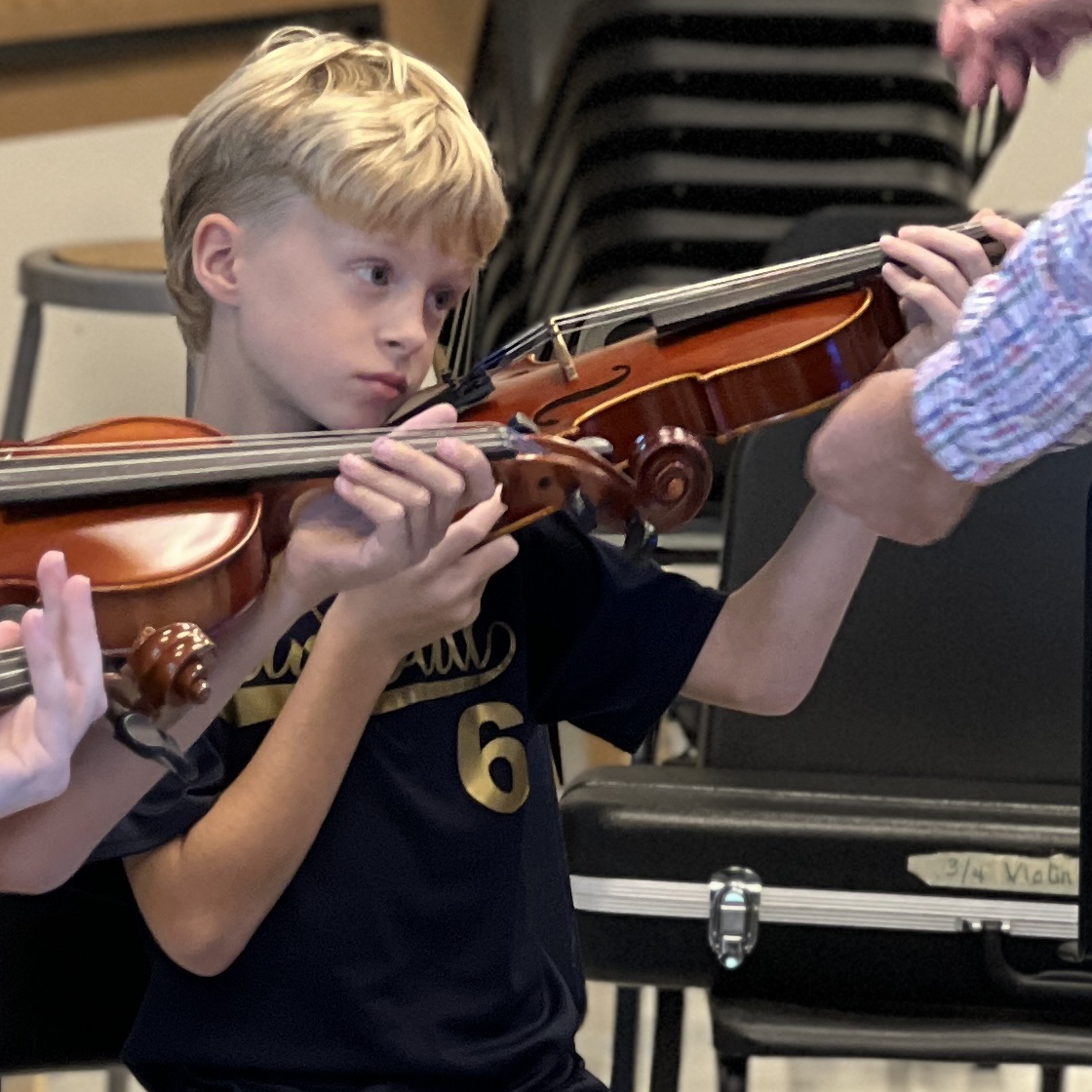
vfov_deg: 7.1
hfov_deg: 7.1
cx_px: 144
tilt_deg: -5.7
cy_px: 533
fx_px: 8744
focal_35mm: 245
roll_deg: -1.6
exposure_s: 1/40
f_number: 2.8
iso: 250
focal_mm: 9
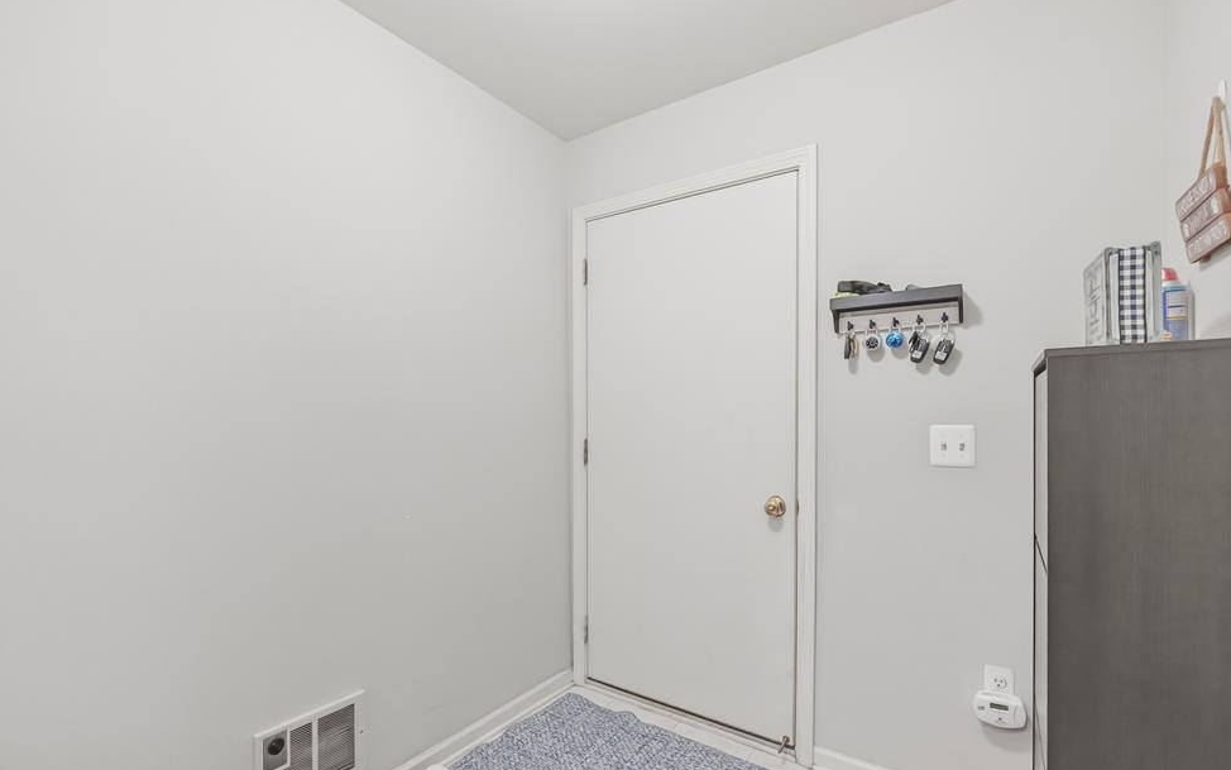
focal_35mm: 15
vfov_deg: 74.7
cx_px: 604
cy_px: 407
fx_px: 503
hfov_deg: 101.4
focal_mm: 14
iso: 5000
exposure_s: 1/60
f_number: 4
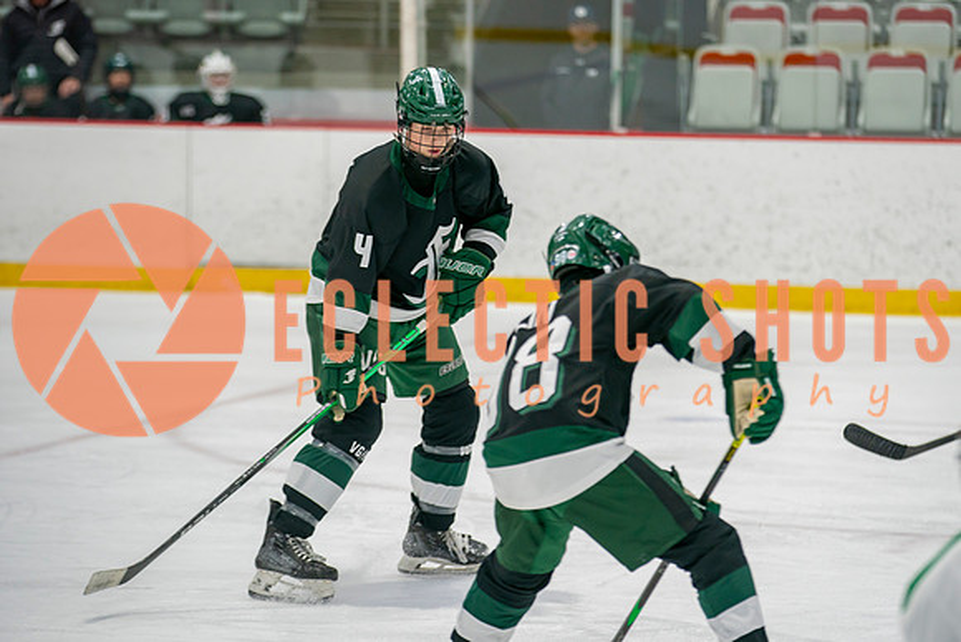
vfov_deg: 7.4
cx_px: 564
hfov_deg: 11.1
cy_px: 269
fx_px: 4935
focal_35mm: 185
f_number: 3.2
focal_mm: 155
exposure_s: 1/640
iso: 1000
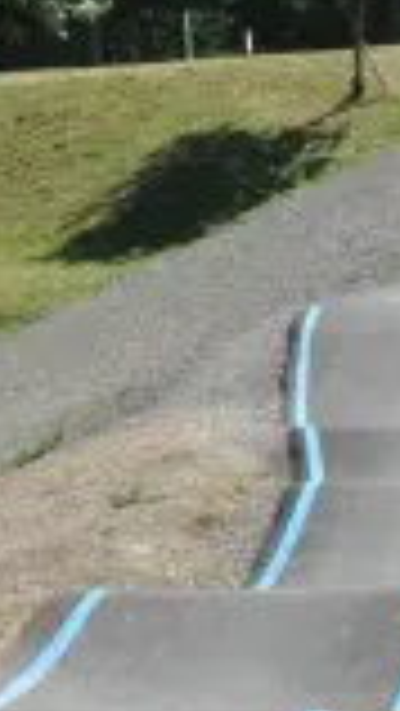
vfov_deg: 11.9
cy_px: 763
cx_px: 503
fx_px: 3372
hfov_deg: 6.7
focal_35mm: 179
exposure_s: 1/640
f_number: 13
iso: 800
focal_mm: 30
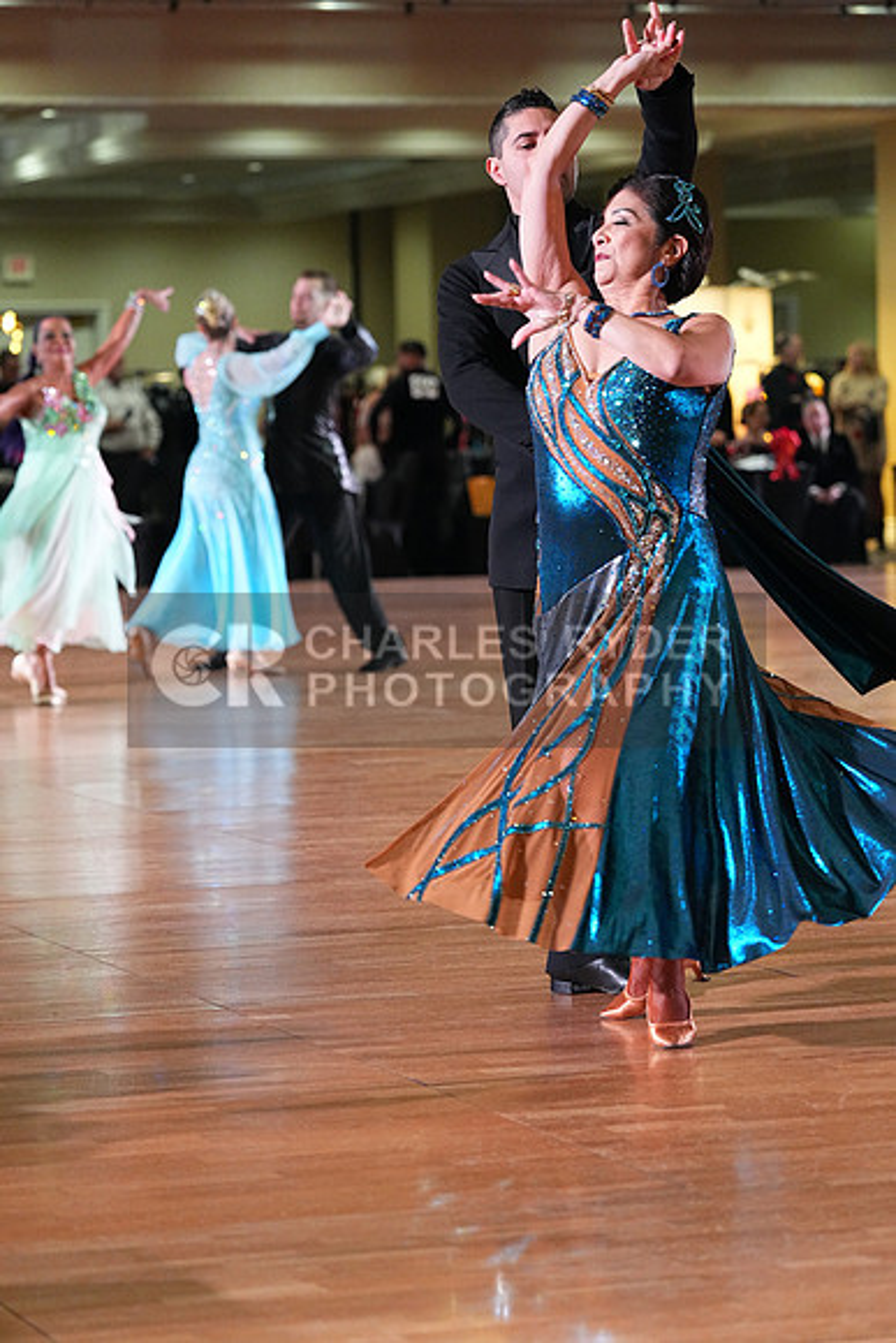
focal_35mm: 121
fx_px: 4514
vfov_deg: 16.9
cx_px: 448
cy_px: 672
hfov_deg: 11.3
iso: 6400
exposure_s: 1/400
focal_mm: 121
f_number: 4.5
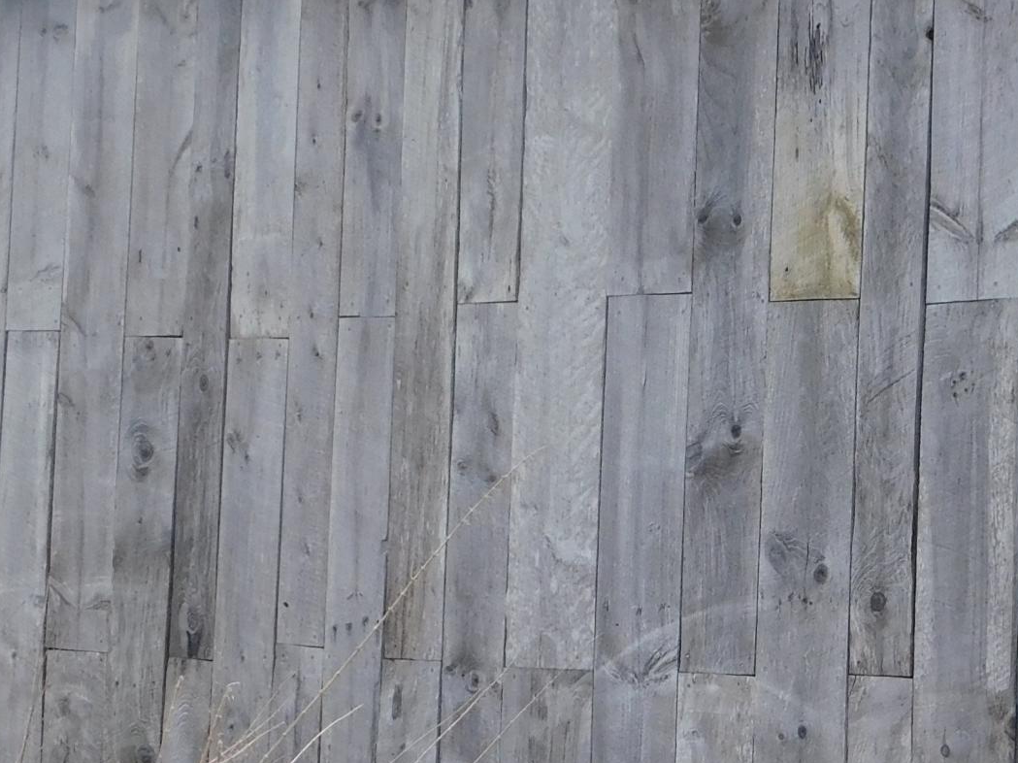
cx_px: 748
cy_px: 438
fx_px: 3028
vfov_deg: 14.4
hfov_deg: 19.0
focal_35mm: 103
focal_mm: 6.3
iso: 125
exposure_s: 1/800
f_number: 3.5
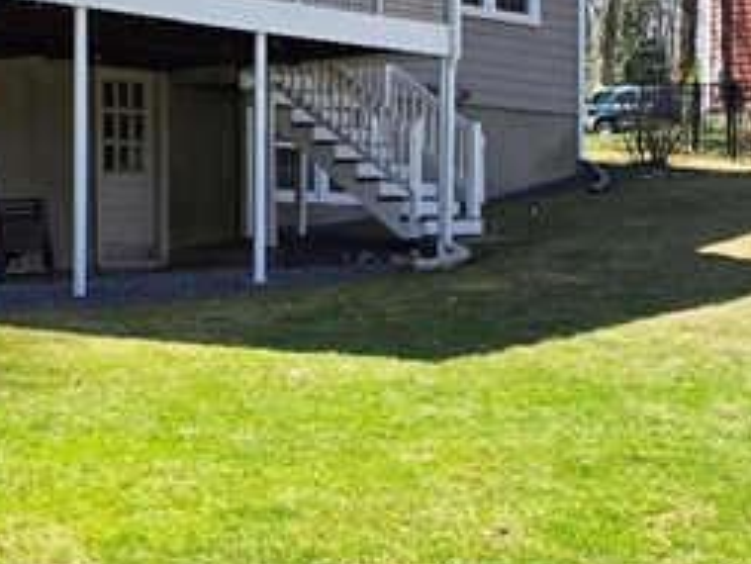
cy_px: 226
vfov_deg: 15.9
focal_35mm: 93
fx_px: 2019
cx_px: 433
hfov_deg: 21.1
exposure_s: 1/310
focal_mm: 6.3
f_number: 1.7
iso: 12
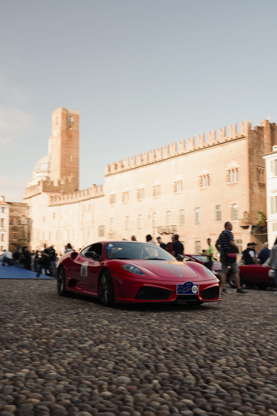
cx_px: 138
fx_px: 404
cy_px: 208
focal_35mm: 35
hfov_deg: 37.8
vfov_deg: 54.4
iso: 100
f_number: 9
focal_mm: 35
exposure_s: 1/40
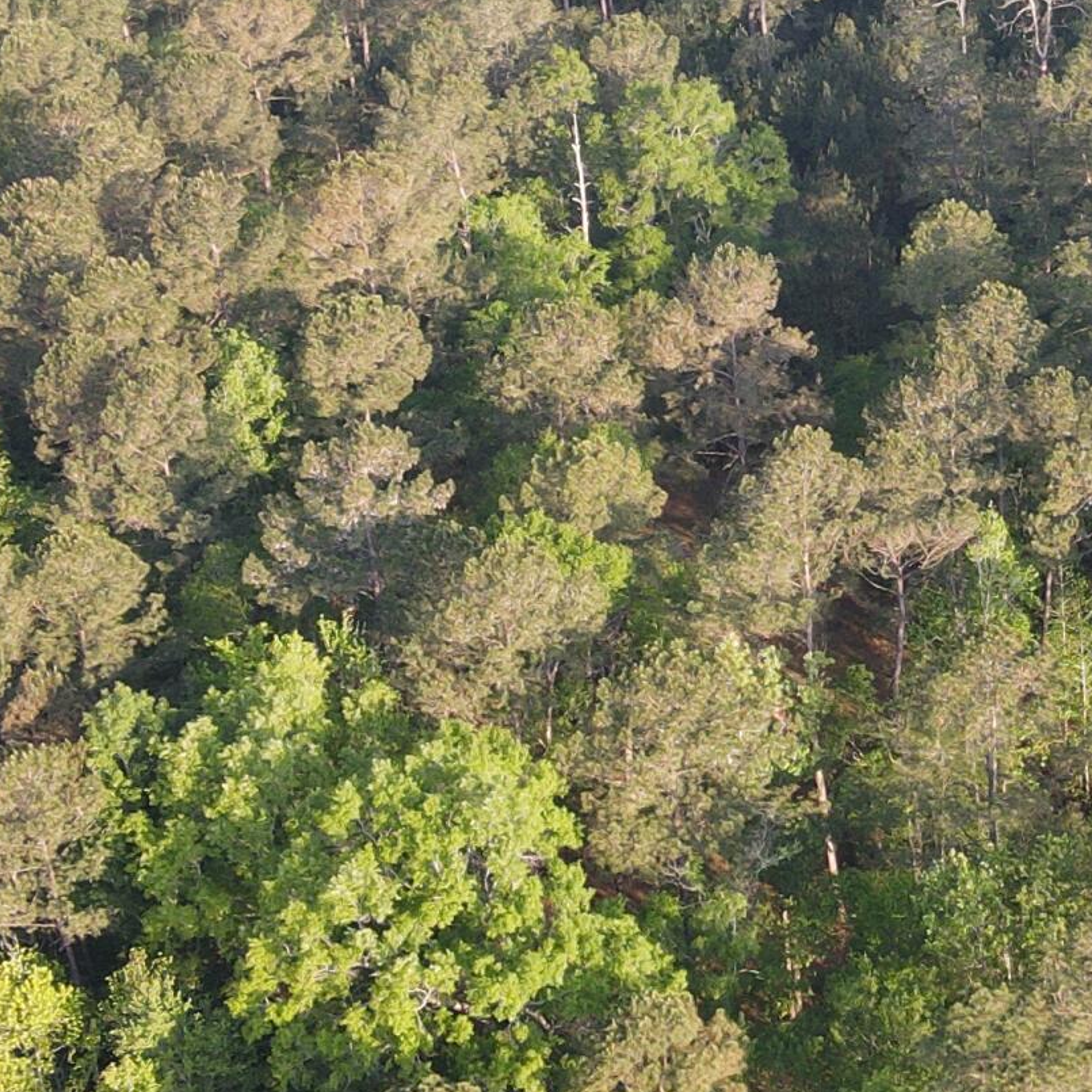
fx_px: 2820
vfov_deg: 21.9
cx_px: 1068
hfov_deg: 21.2
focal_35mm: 79
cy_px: 543
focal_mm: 4.5
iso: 230
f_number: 2.8
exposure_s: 1/15
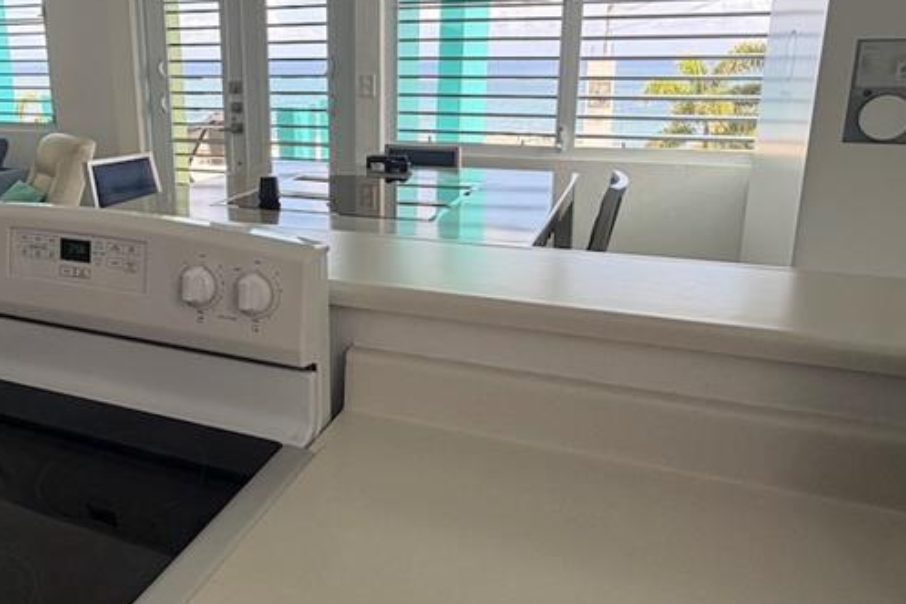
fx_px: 755
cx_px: 341
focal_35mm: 30
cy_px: 235
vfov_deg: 43.3
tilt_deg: -12.8
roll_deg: +0.4
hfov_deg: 61.1
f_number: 2.2
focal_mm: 2.22
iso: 50
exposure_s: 1/145
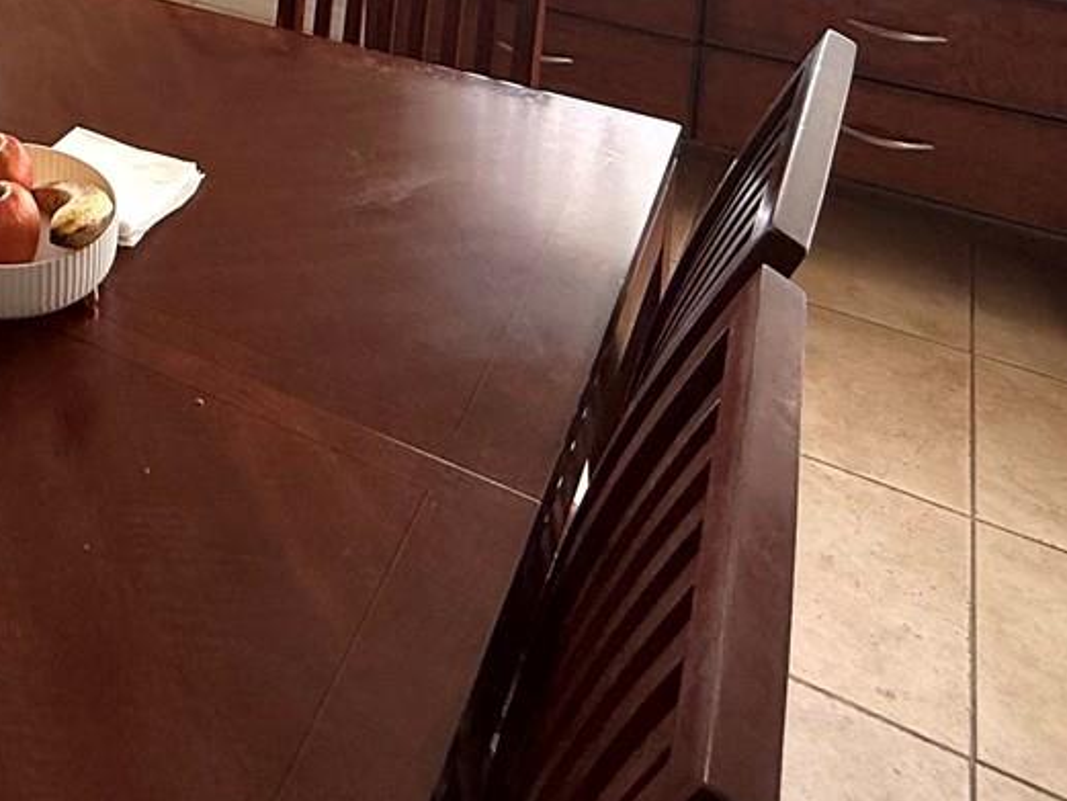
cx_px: -14
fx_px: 1326
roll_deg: +0.8
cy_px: -313
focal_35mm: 43
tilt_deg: -7.7
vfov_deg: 26.7
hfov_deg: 38.6
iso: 64
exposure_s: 1/198
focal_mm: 2.22
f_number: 2.2
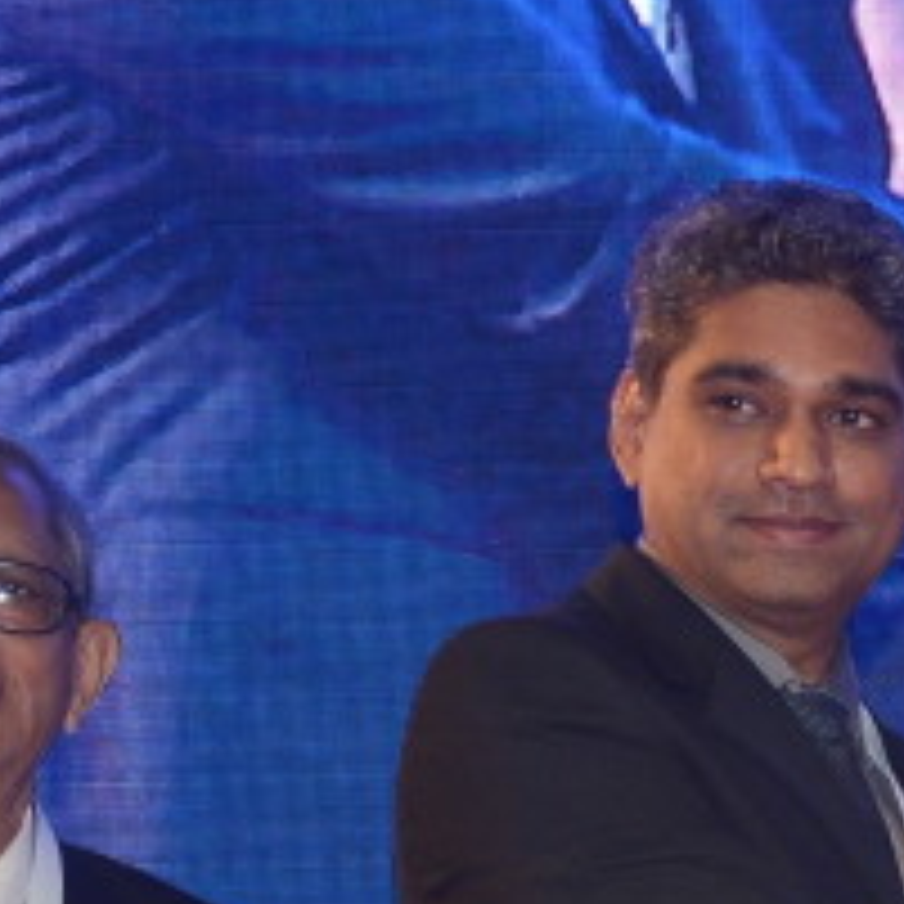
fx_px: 8632
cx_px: 1938
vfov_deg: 6.0
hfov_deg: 5.8
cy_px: 1192
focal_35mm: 292
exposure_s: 1/125
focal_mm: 45
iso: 800
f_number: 5.6
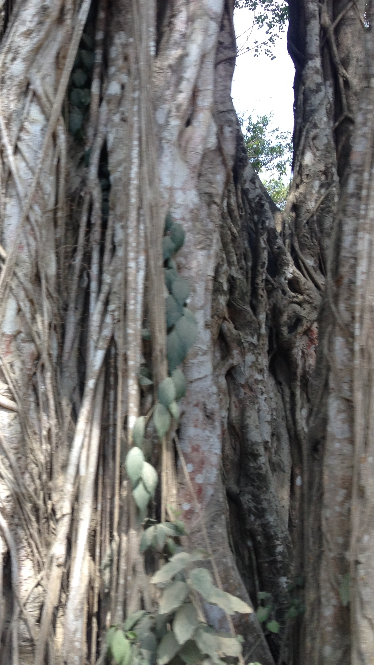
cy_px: 332
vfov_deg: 40.6
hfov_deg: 22.5
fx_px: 899
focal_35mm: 51
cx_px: -5
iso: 50
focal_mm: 4.28
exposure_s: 1/339
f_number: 2.4
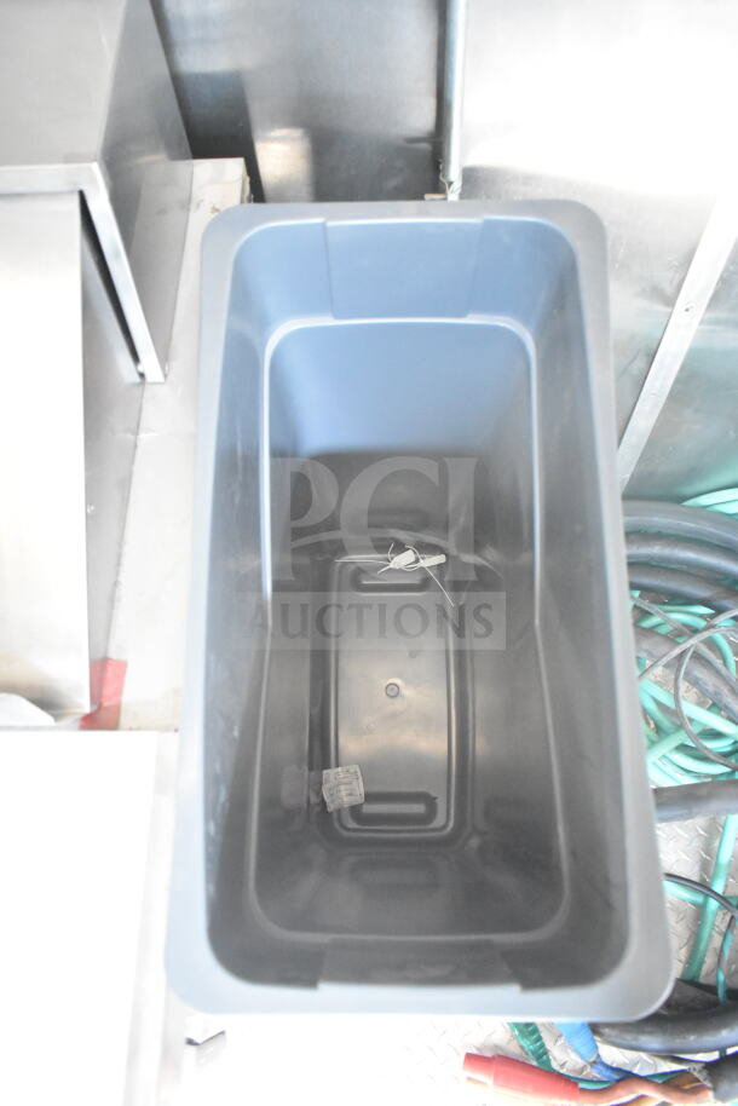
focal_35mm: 27
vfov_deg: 67.4
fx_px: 830
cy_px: 553
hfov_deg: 48.0
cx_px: 369
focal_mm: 18
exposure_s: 1/30
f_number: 3.5
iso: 9000
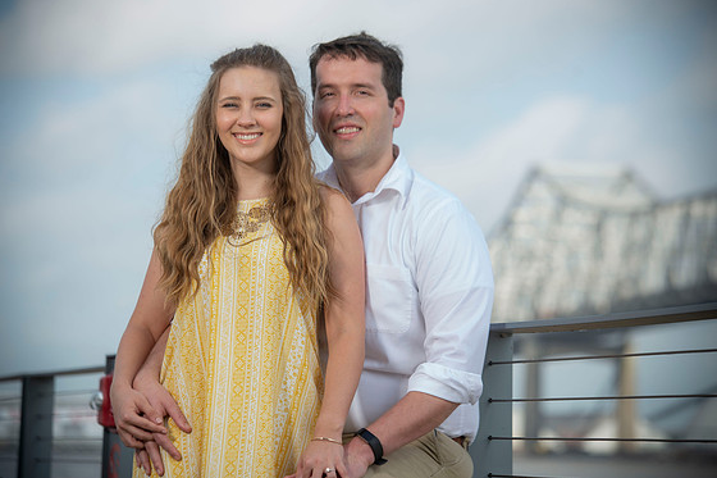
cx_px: 351
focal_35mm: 145
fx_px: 2887
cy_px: 232
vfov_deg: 9.5
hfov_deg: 14.2
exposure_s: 1/200
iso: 50
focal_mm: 140
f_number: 5.6
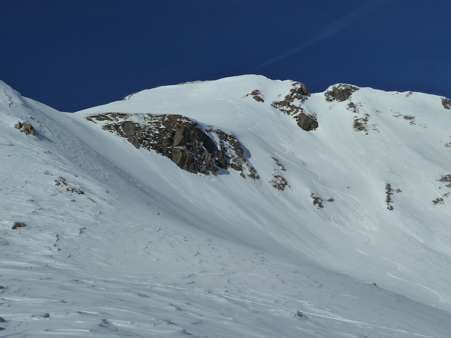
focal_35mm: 48
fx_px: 626
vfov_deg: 30.3
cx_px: 226
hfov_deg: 39.6
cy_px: 169
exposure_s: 1/1000
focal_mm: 7.9
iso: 125
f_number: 6.3
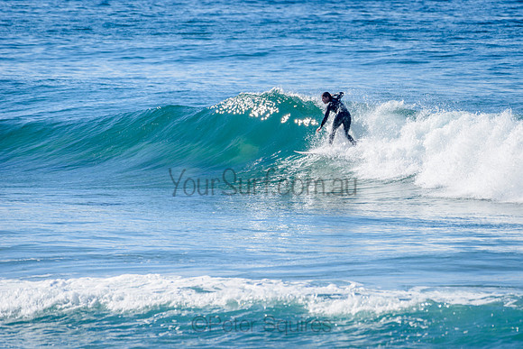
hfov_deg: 3.4
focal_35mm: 613
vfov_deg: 2.2
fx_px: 8911
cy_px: 144
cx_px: 321
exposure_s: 1/2000
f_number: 5.6
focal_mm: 500
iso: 140
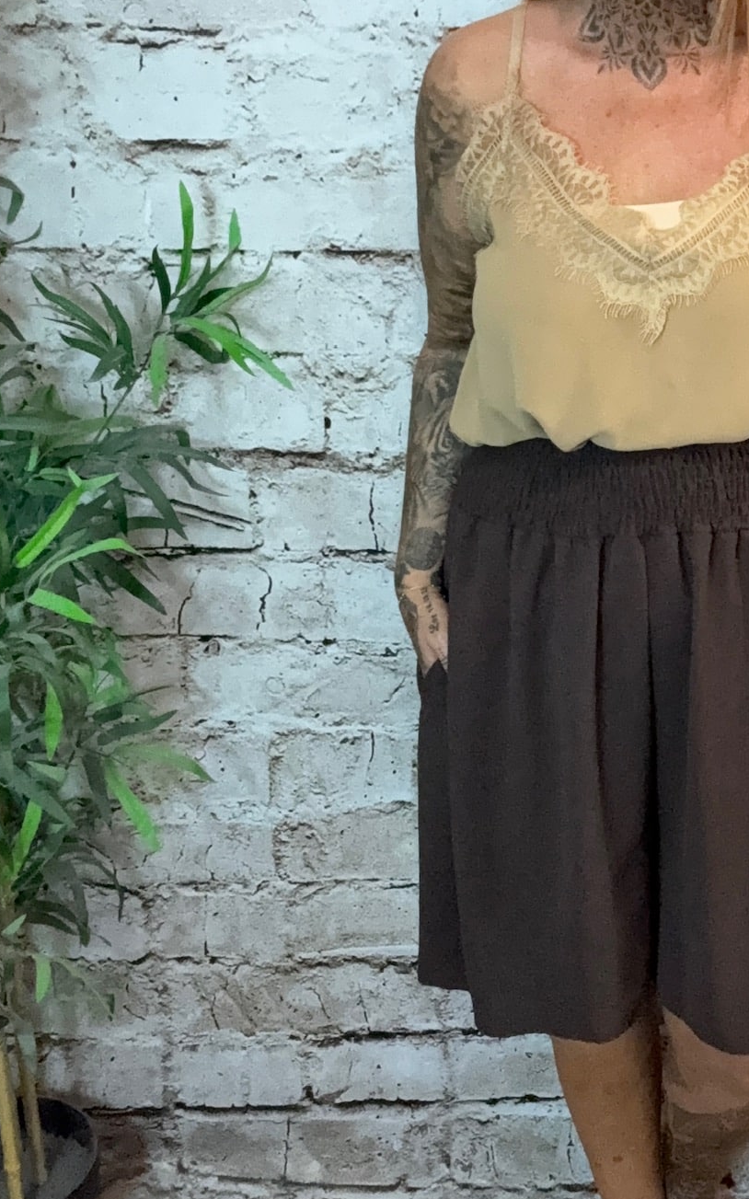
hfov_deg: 25.3
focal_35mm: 50
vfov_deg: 40.3
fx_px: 1634
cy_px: 550
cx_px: 619
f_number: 1.9
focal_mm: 2.69
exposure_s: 1/33
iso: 250
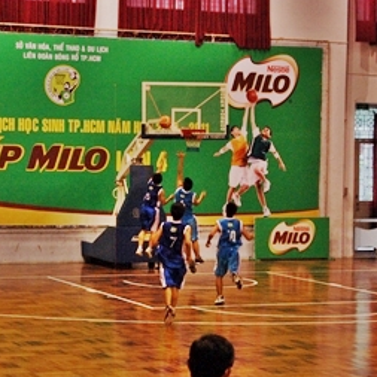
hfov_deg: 15.7
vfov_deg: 15.7
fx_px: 1364
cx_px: 183
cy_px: 194
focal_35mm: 111
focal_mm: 55
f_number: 5.6
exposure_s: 1/80
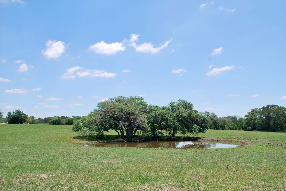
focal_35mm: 33
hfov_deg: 57.2
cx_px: 143
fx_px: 262
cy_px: 96
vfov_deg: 40.1
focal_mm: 22
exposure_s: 1/250
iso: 100
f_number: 8
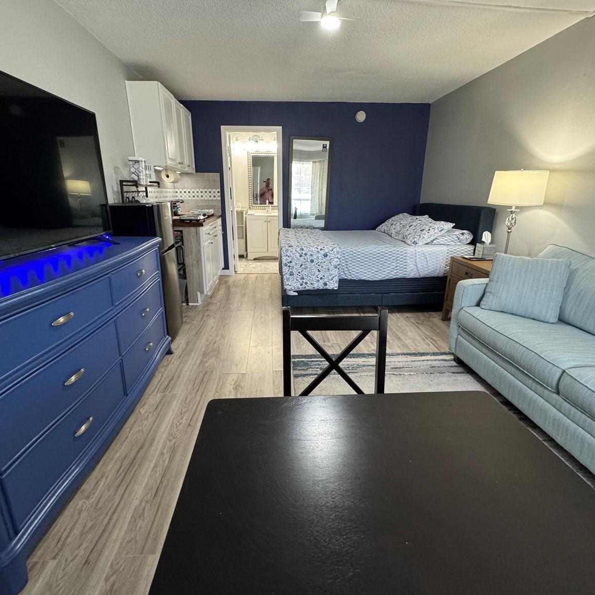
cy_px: 292
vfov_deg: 84.0
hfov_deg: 83.9
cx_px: 288
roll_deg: -0.2
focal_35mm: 17
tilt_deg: -16.9
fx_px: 331
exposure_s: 1/60
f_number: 2.2
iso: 250
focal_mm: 2.22
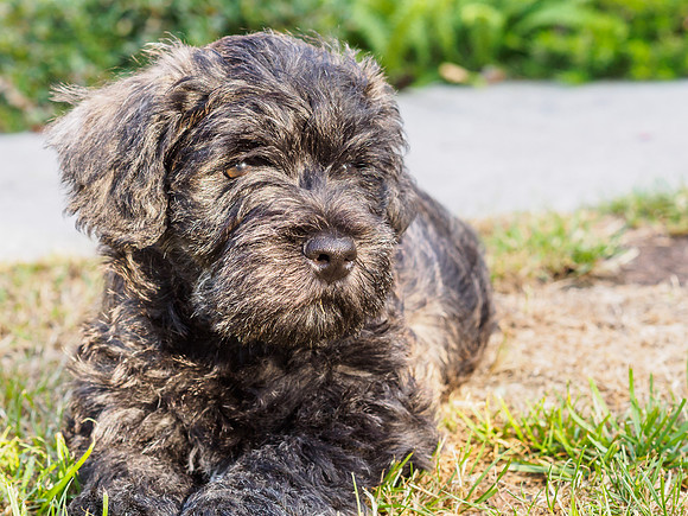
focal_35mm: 114
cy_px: 188
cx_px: 315
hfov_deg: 17.2
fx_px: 2274
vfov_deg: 12.9
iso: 200
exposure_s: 1/80
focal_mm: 45
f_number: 5
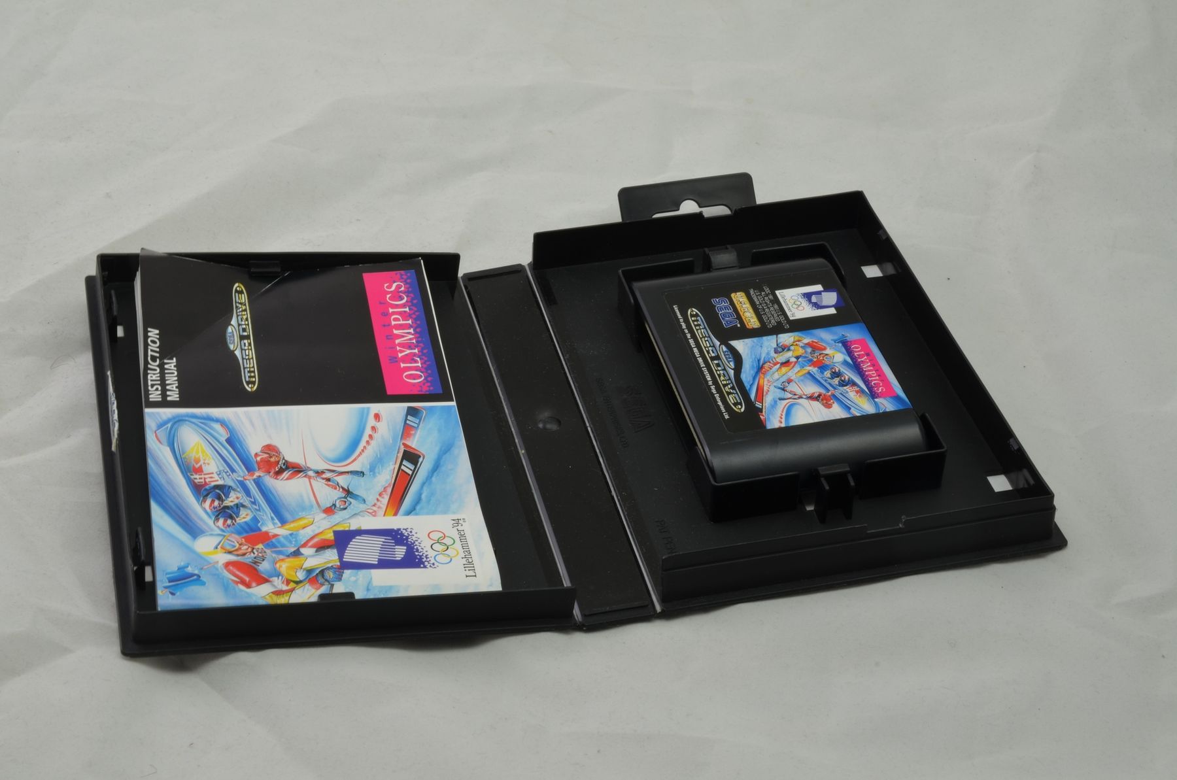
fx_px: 1958
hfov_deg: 33.5
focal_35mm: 60
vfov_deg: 22.5
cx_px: 588
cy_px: 390
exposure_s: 1/1.6
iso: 100
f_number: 20
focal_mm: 40
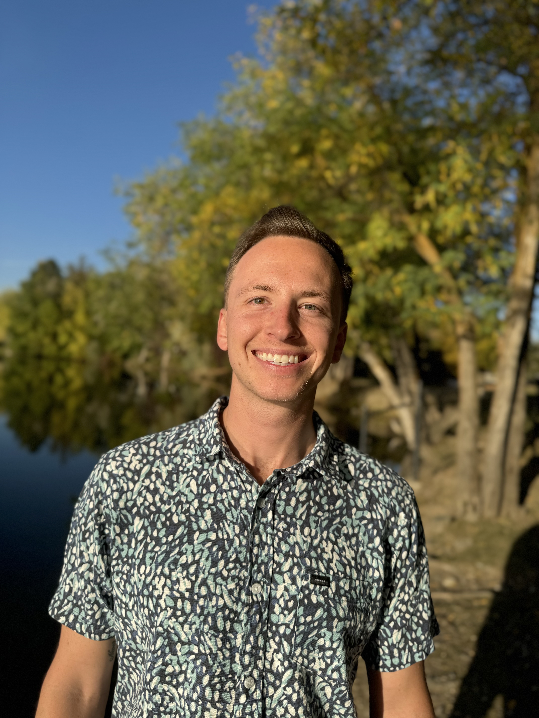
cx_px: 270
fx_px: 498
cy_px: 359
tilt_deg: -0.6
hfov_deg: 56.8
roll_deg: -4.9
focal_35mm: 24
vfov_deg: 71.6
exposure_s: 1/6410
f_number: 1.78
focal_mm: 6.76
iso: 80
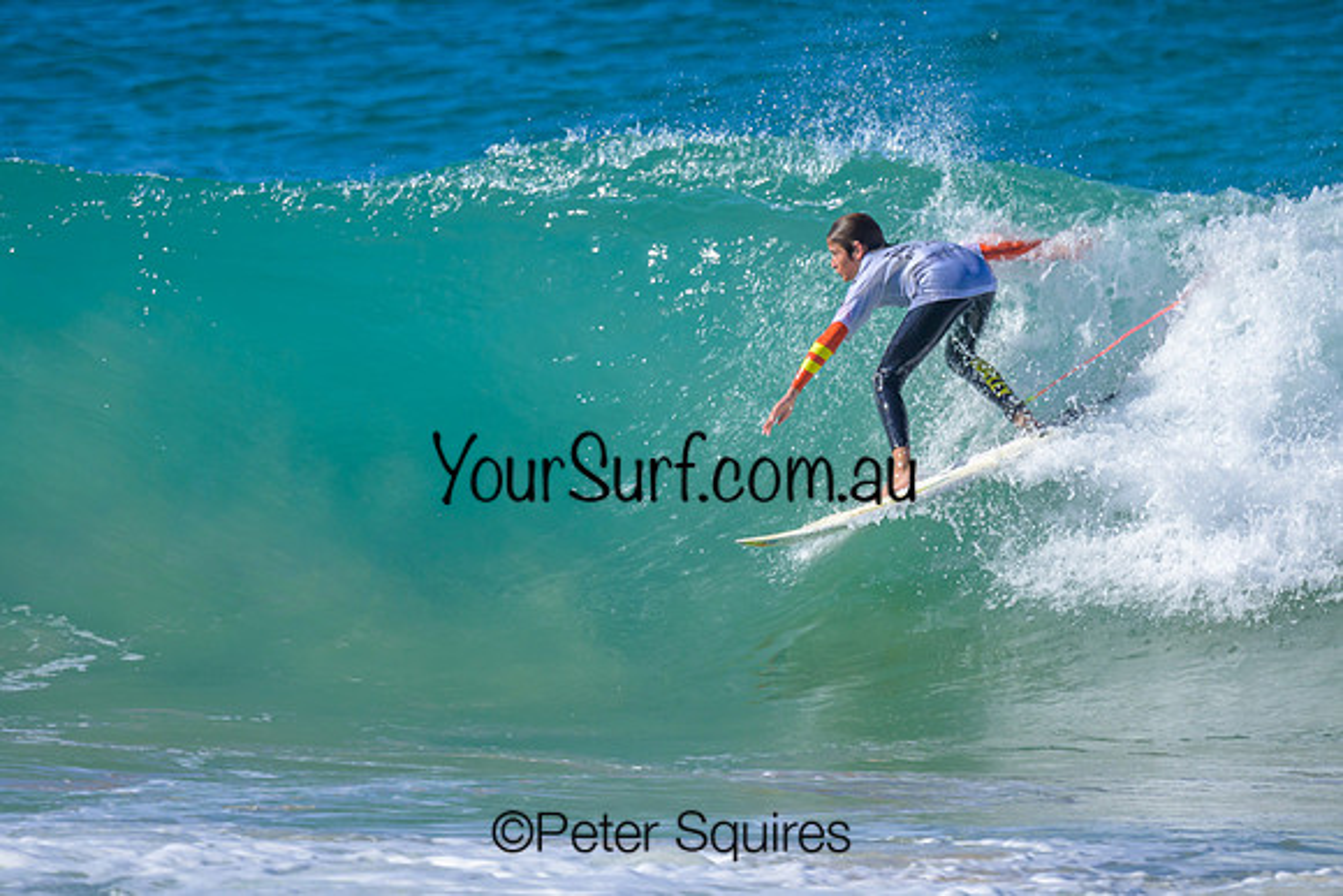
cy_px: 419
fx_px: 40984
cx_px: 783
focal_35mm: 1098
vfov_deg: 1.3
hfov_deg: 1.9
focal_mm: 800
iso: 360
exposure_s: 1/2000
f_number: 6.3
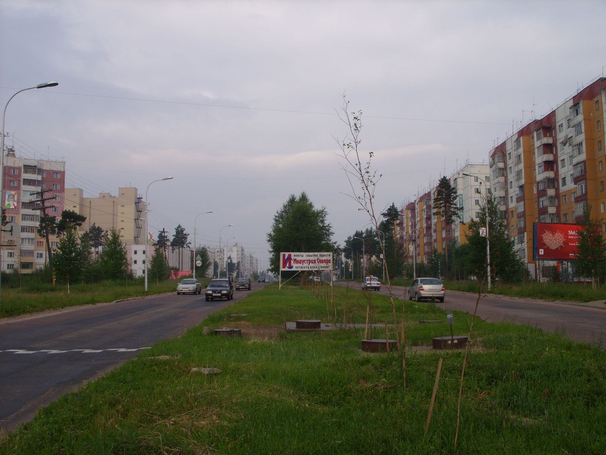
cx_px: 303
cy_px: 228
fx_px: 665
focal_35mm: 38
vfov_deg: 37.7
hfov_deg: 49.0
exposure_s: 1/228
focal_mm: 7.8
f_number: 7.4
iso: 50
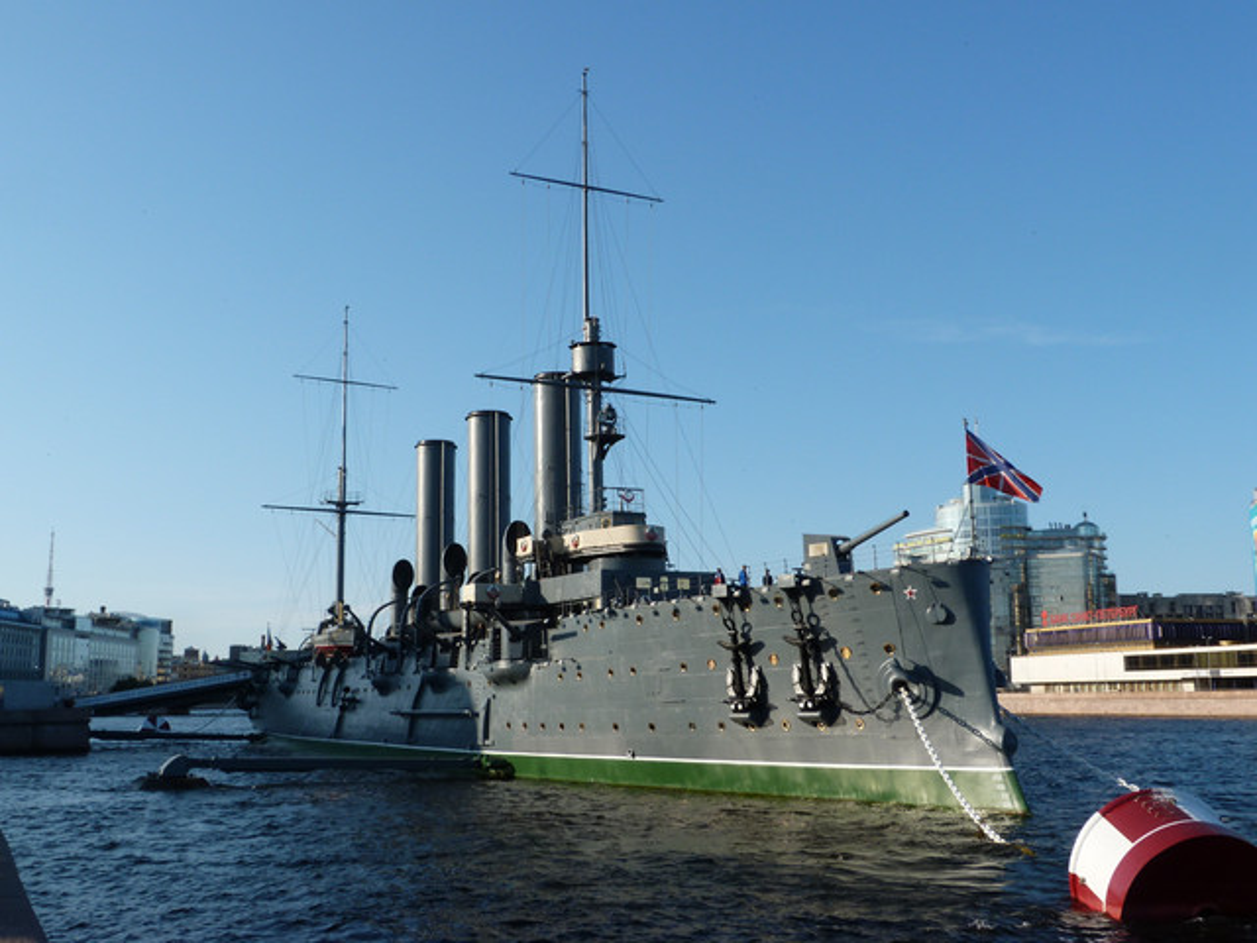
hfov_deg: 52.6
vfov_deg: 40.7
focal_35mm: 35
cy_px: 472
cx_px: 628
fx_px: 1271
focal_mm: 6.3
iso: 80
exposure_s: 1/250
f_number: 5.6
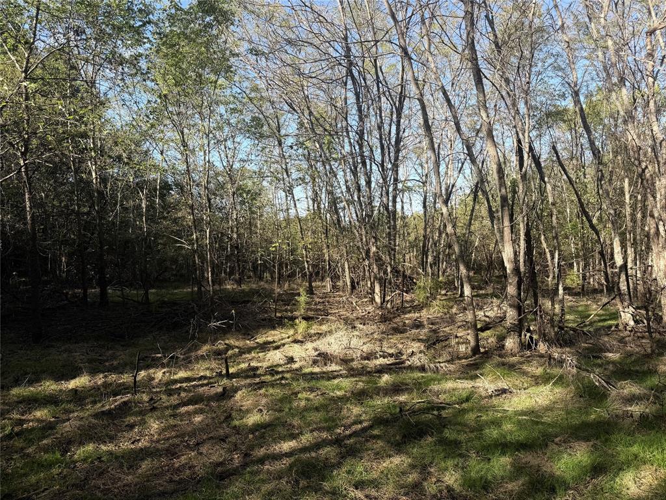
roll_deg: +0.2
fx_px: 462
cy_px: 250
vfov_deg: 56.8
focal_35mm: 24
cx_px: 333
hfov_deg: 71.6
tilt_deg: -0.9
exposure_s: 1/1271
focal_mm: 6.76
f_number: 1.78
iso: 80
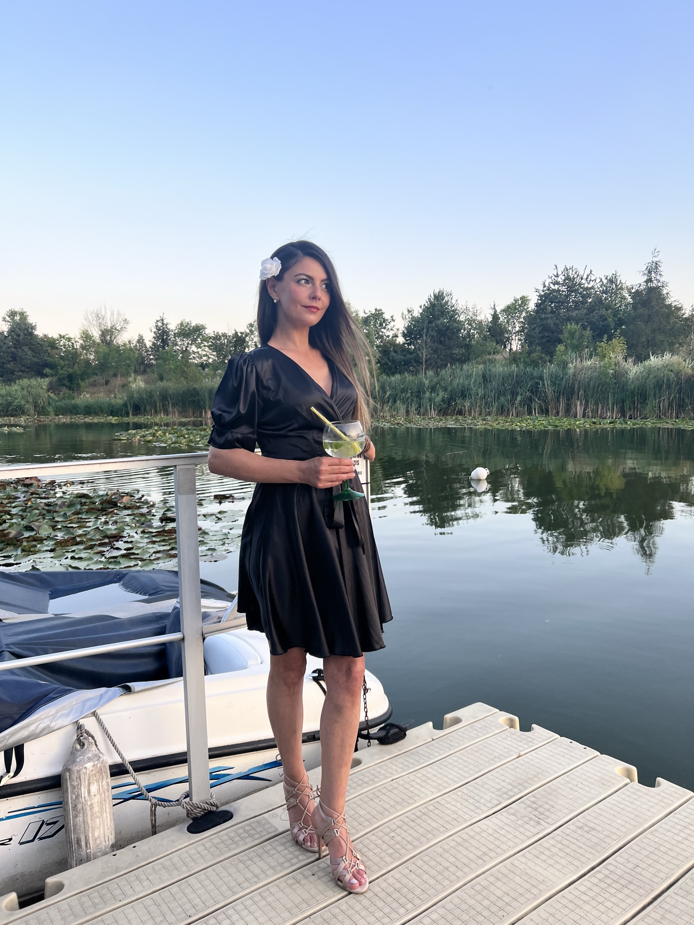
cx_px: 347
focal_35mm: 26
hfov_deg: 53.1
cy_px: 462
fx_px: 695
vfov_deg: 67.3
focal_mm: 5.7
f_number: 1.5
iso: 50
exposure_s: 1/364
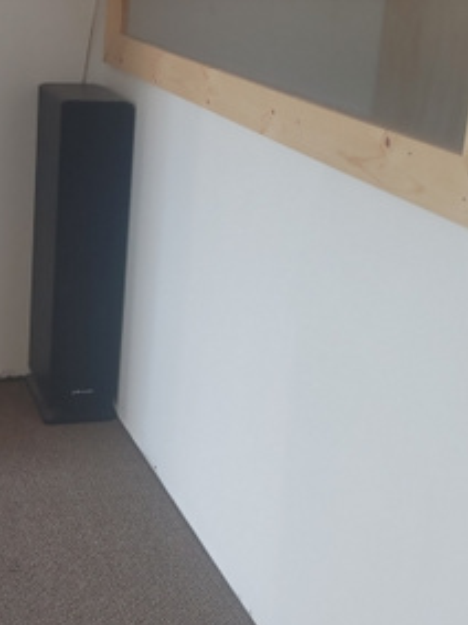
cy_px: 245
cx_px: 124
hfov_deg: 25.8
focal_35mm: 56
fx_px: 1010
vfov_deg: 34.2
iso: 100
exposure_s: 1/40
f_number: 1.8
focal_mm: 5.58
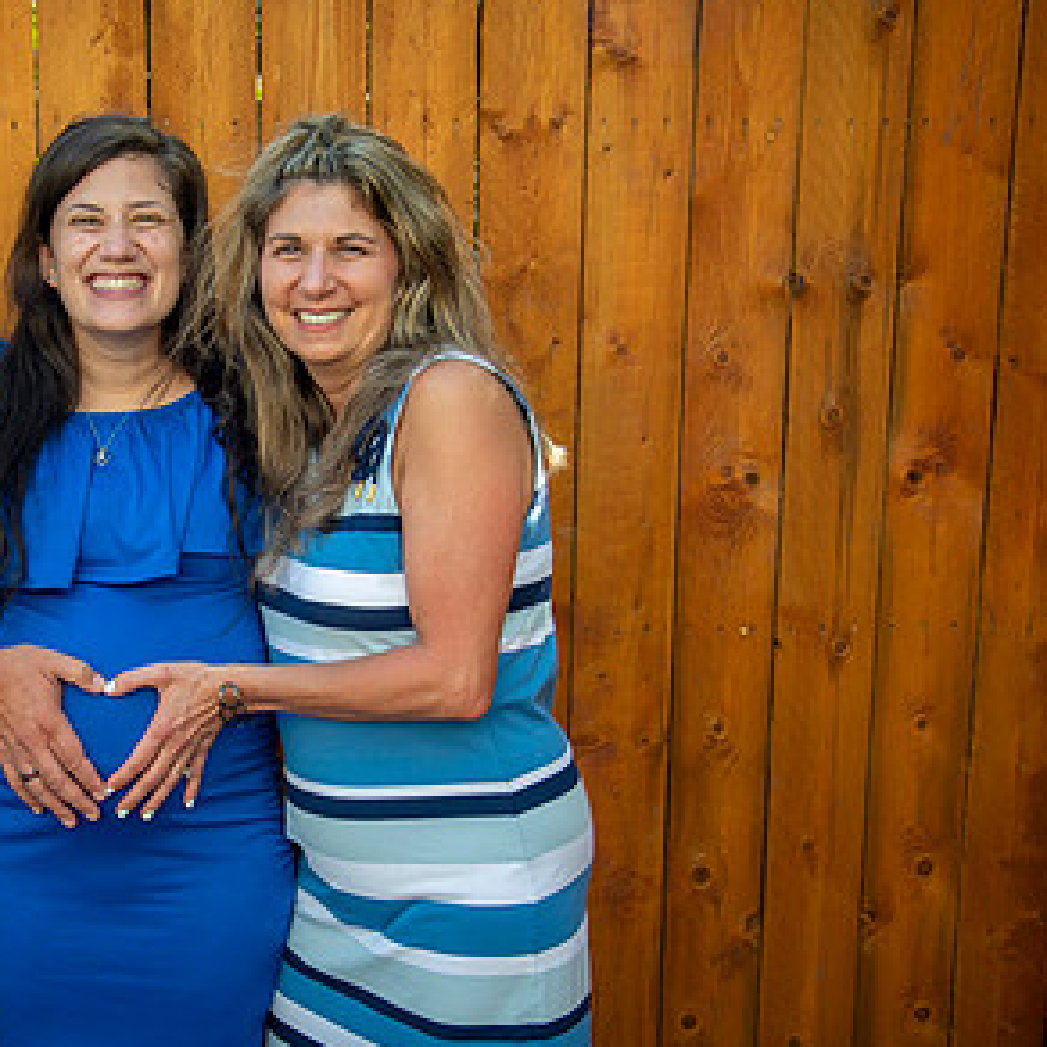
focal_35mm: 59
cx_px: 219
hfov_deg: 28.5
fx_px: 2019
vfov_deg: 29.0
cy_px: 611
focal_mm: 35
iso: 125
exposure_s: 1/320
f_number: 4
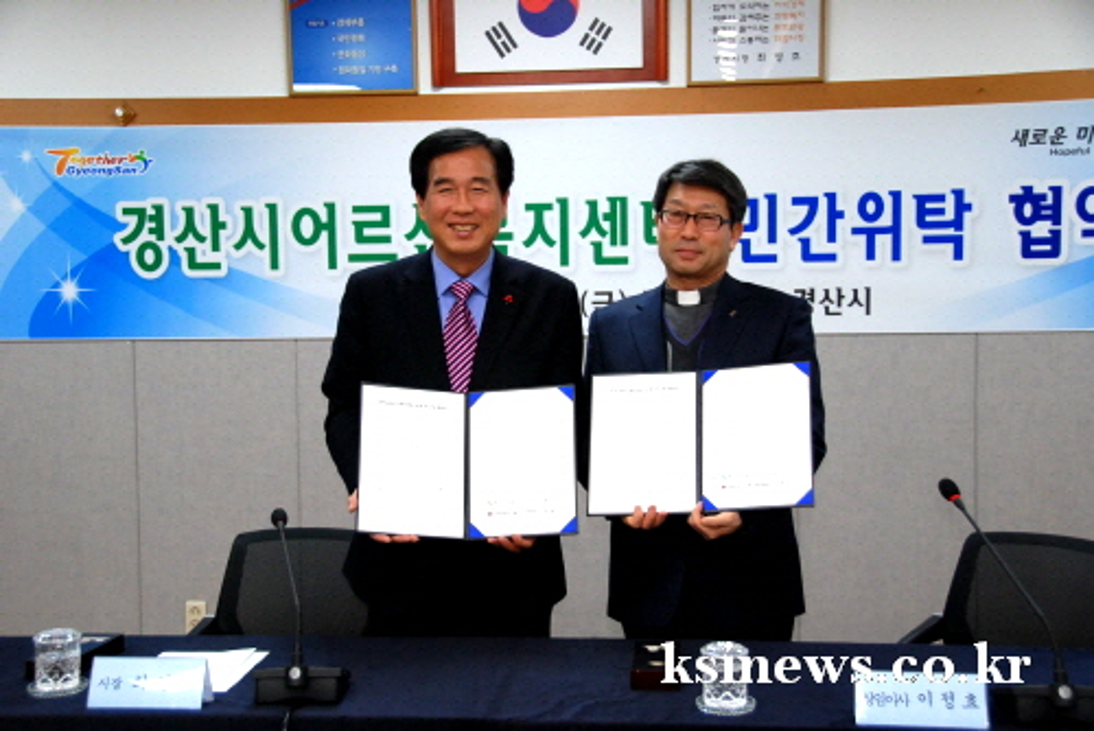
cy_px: 366
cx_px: 547
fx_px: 1551
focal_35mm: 51
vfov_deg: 26.5
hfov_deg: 38.9
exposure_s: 1/80
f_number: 5
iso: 800
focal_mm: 34
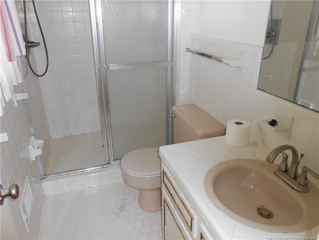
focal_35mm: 26
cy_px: 120
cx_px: 160
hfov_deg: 67.3
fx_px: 240
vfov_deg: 53.1
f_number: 3.5
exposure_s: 1/25
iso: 200
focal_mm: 4.6
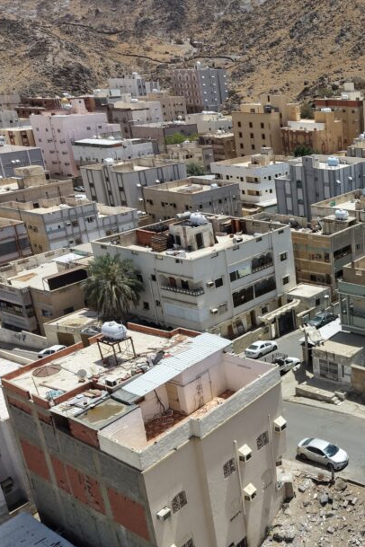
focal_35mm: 42
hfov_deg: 28.4
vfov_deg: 46.3
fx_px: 639
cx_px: 419
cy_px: 302
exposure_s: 1/6000
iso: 200
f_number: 1.8
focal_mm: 8.67
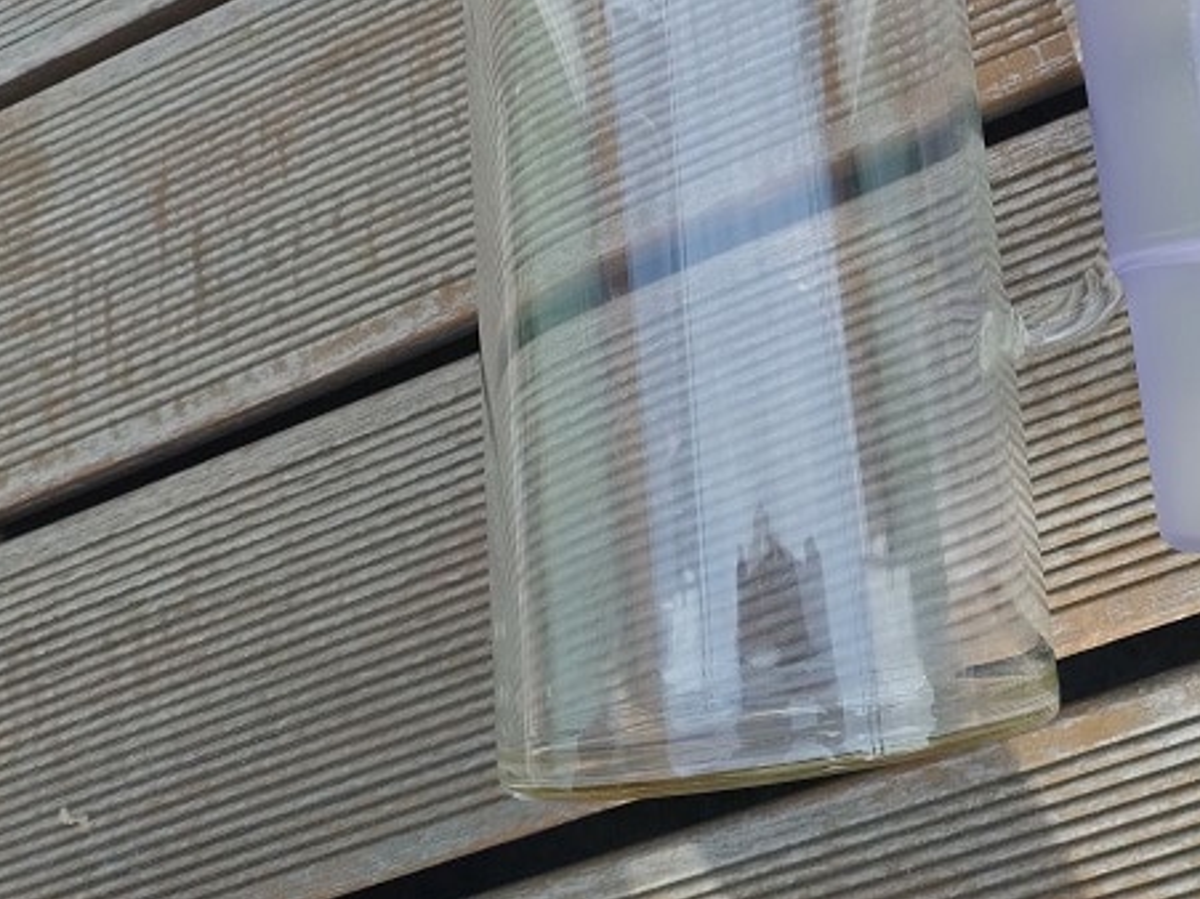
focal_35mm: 45
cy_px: 101
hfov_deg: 40.1
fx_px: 1560
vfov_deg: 30.8
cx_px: 984
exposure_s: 1/218
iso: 100
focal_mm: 4.71
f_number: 1.7
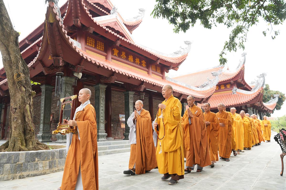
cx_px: 143
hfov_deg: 73.7
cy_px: 95
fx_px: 191
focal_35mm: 24
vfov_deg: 53.1
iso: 100
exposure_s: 1/60
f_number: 4
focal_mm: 24
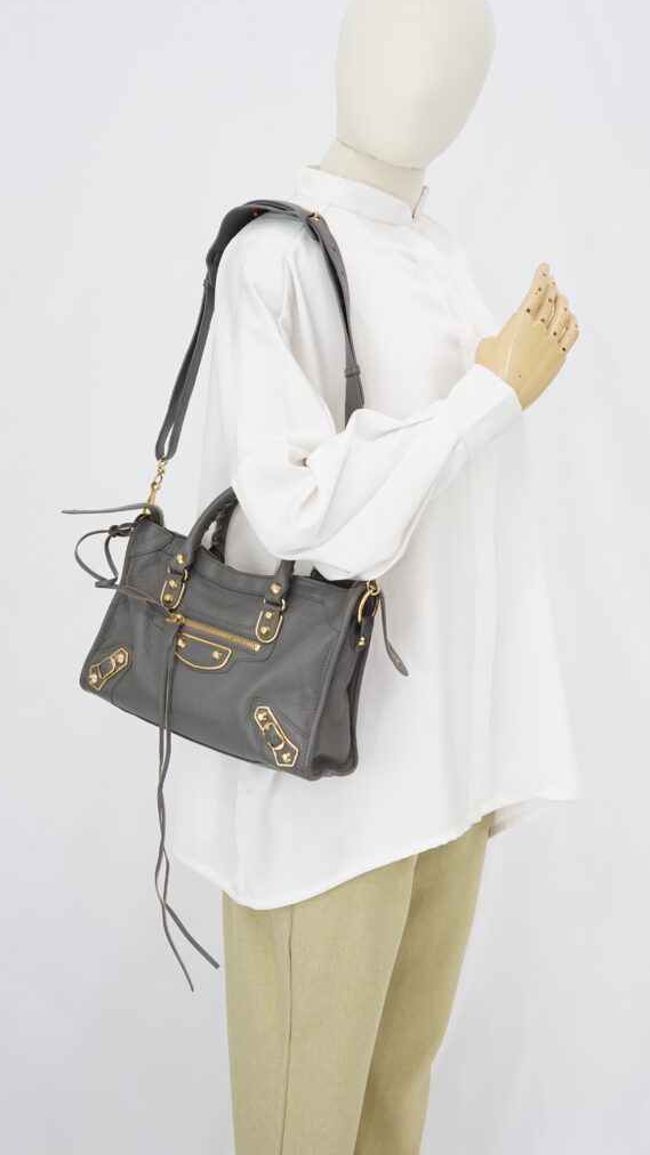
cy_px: 580
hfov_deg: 22.6
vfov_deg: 39.2
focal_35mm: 53
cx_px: 344
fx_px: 1624
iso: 640
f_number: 6.3
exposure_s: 1/8
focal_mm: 50
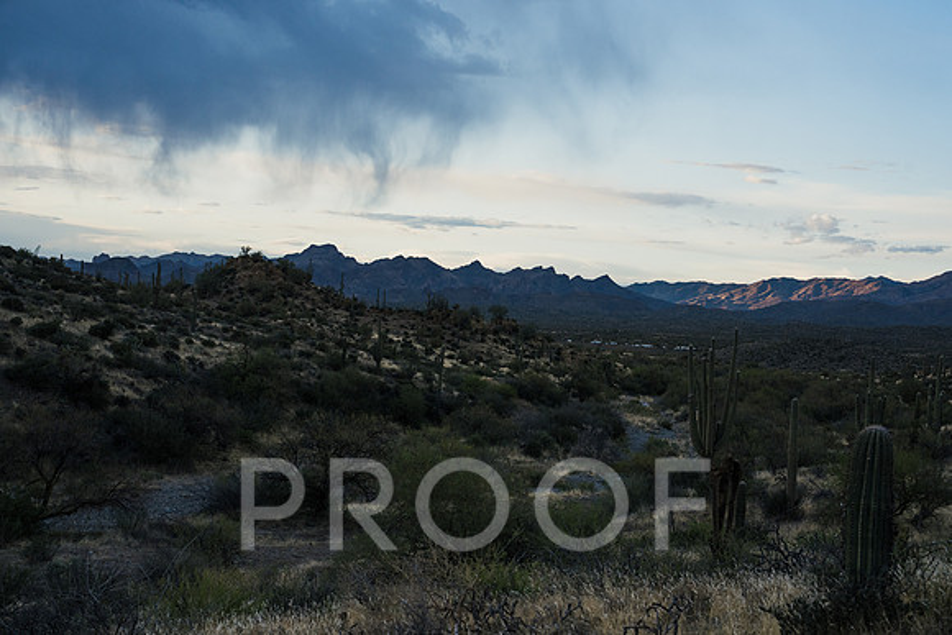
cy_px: 318
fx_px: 1270
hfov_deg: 41.1
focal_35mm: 48
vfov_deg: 28.1
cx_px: 476
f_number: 8
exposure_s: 1/500
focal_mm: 48
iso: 1000
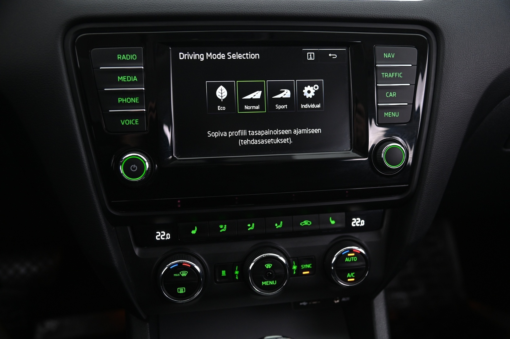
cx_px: 255
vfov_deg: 37.8
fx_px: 495
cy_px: 170
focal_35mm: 35
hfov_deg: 54.5
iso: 2000
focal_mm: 35
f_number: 4
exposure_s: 1/13
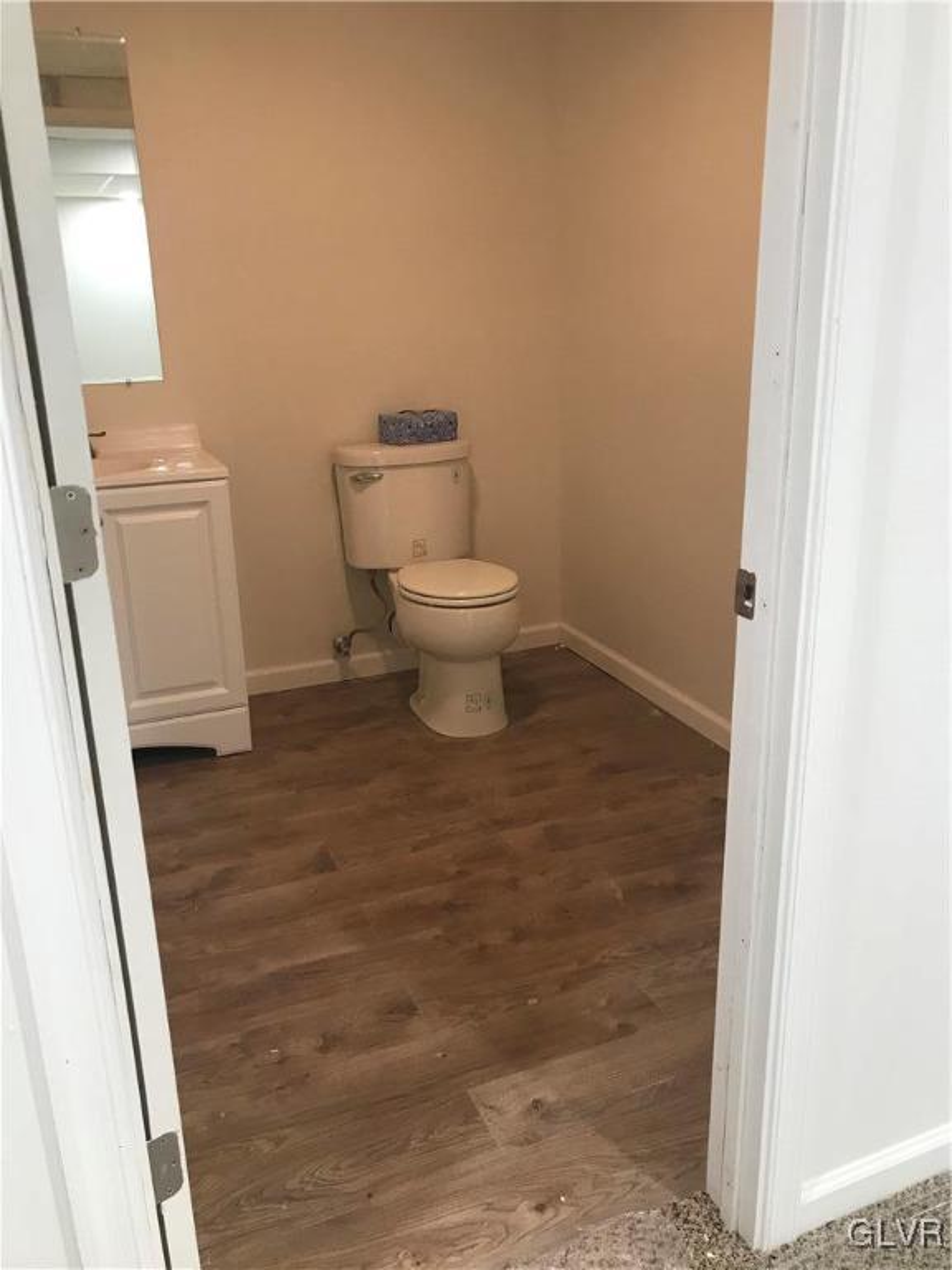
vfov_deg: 63.4
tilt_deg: -18.0
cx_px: 476
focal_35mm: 28
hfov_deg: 49.7
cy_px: 635
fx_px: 1027
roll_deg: +0.7
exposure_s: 1/20
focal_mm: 3.99
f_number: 1.8
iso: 40
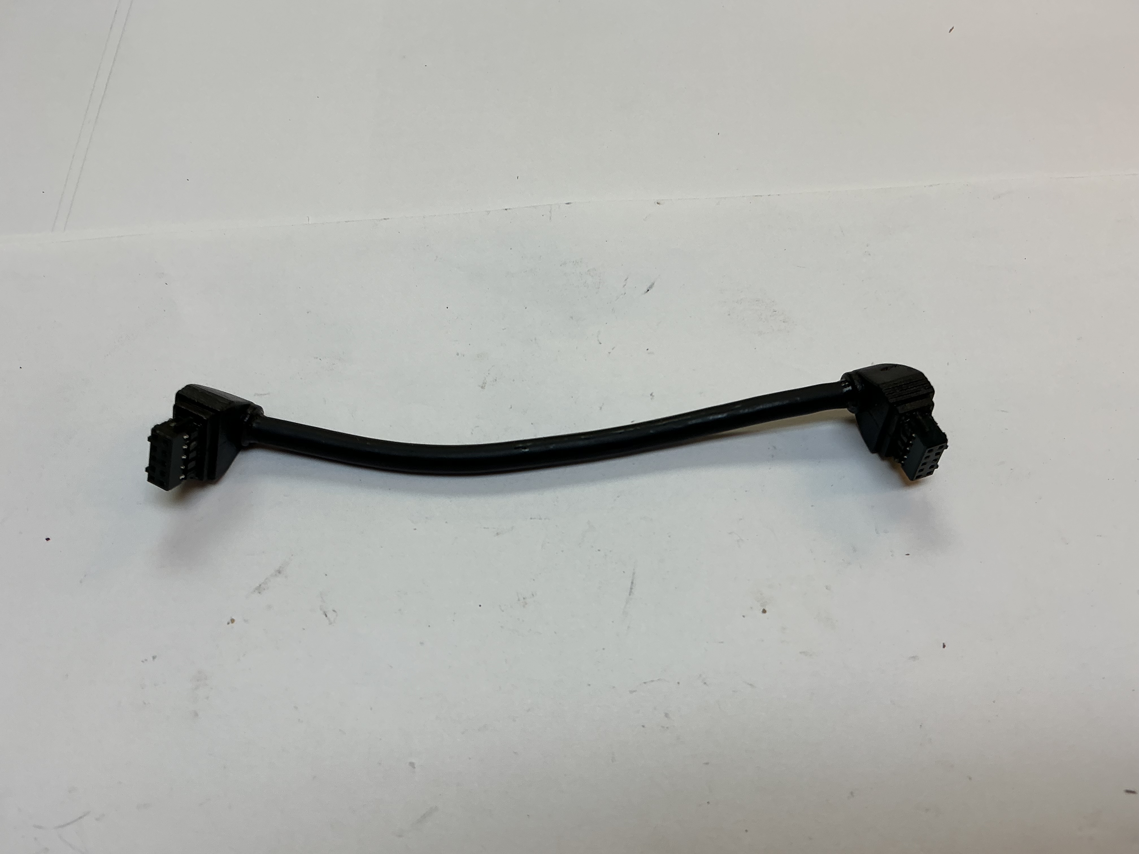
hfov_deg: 61.7
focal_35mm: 29
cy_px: 427
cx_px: 570
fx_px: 954
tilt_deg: -60.5
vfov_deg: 48.2
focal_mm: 3
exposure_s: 1/100
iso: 16
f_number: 1.8
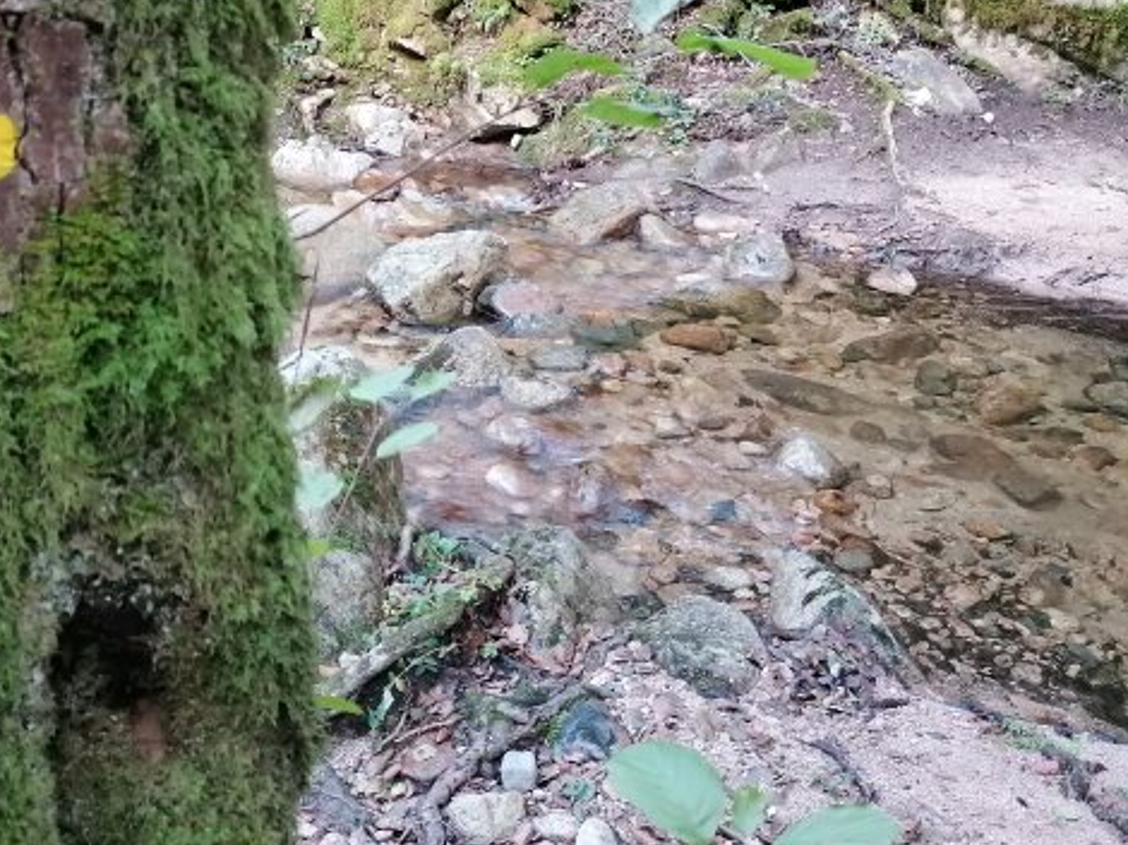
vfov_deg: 31.0
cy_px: 223
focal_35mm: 46
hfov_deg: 41.0
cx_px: 427
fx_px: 1498
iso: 320
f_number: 1.8
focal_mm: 4.75
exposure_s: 1/25
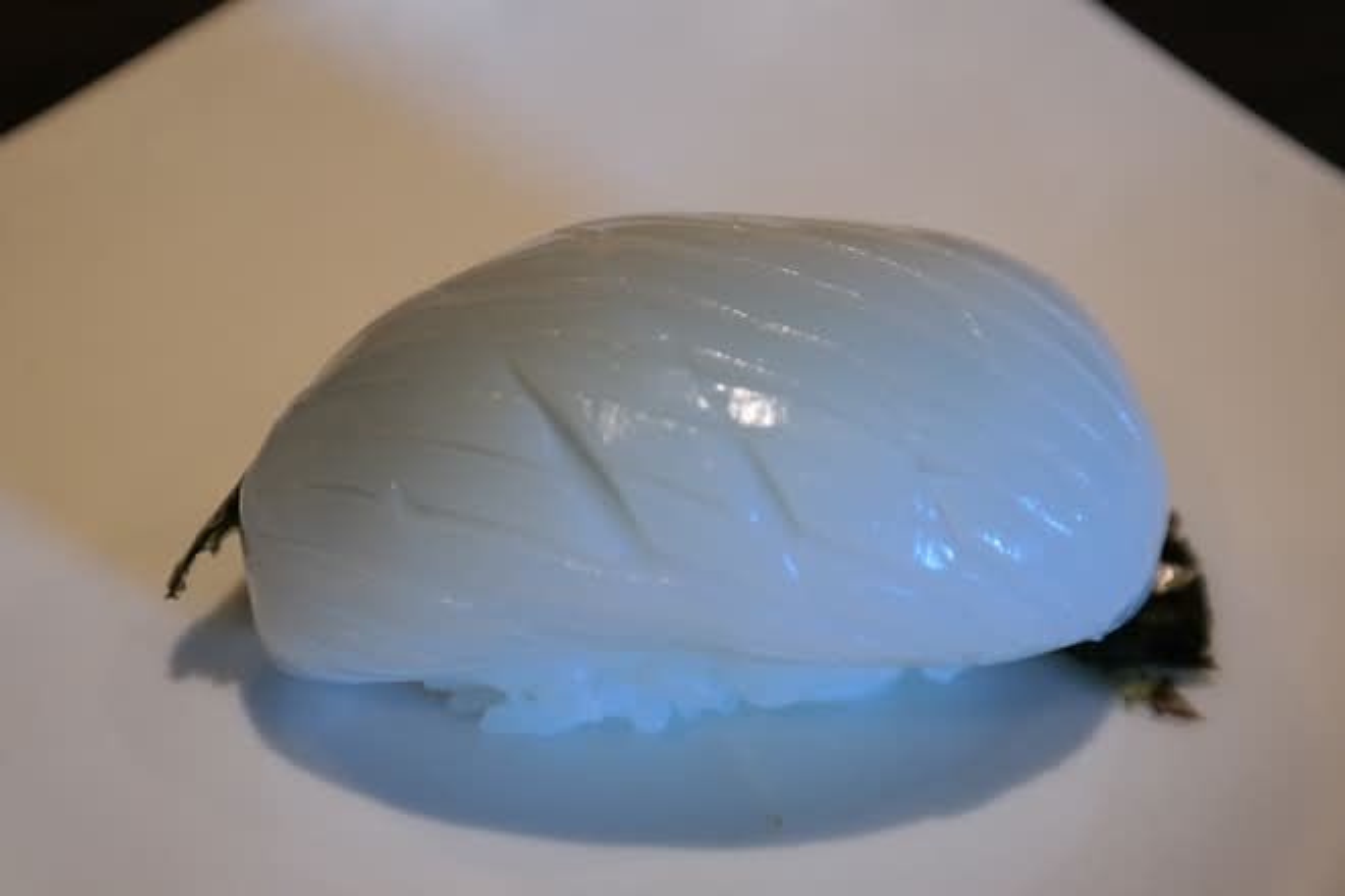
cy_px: 448
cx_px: 672
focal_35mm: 84
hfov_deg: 24.2
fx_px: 3138
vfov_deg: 16.3
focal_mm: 55
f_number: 5.6
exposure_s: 1/80
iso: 400
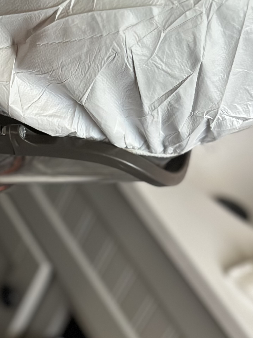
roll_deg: -27.4
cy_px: 291
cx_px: 38
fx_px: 984
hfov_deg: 14.5
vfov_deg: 19.2
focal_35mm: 101
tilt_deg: -39.4
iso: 320
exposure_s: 1/60
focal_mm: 6.86
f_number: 1.78
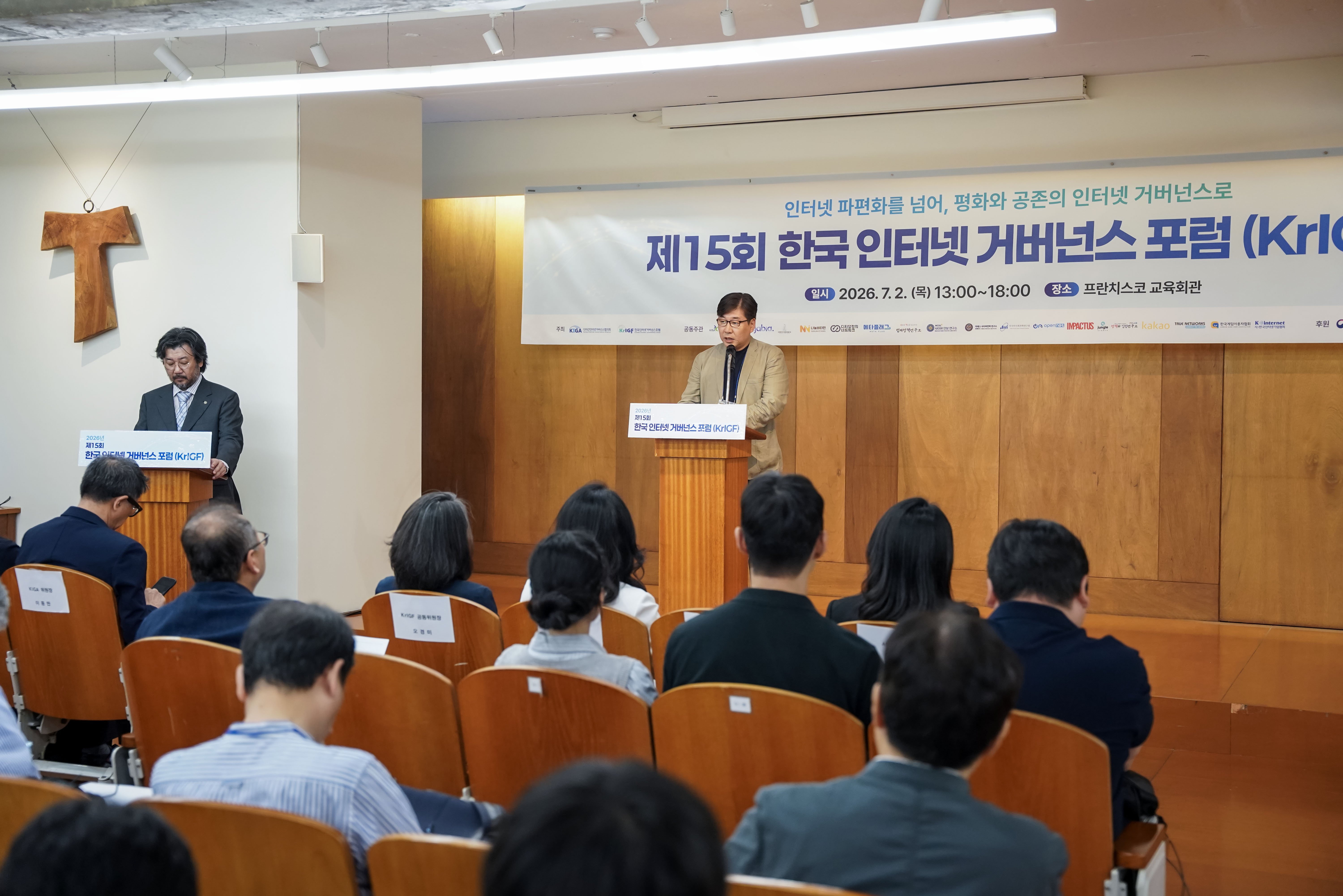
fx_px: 1694
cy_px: 448
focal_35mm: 45
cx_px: 672
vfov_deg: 29.6
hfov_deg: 43.3
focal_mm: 45.4
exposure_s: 1/160
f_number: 3.2
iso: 2000
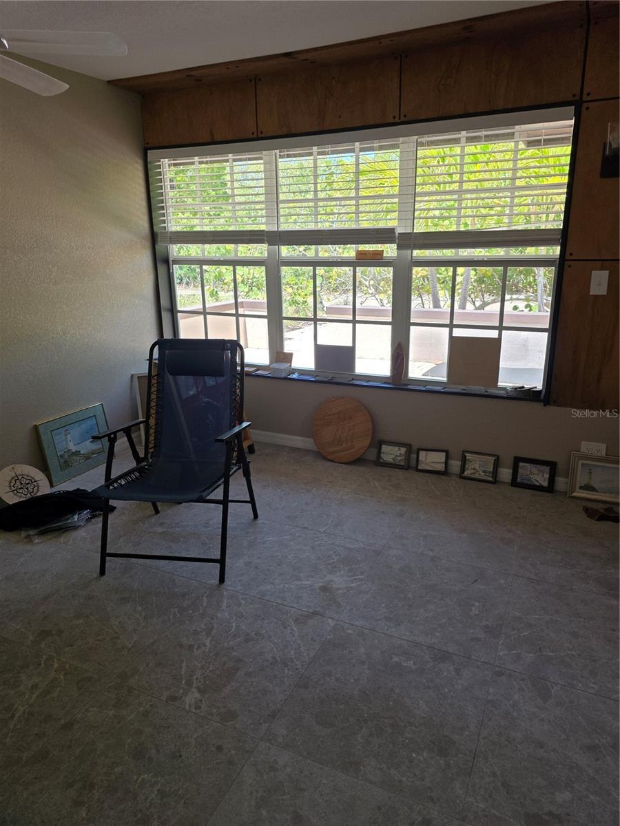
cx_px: 310
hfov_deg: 58.9
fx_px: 549
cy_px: 413
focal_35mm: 23
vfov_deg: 73.9
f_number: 1.7
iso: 50
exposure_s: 1/180
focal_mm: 6.3
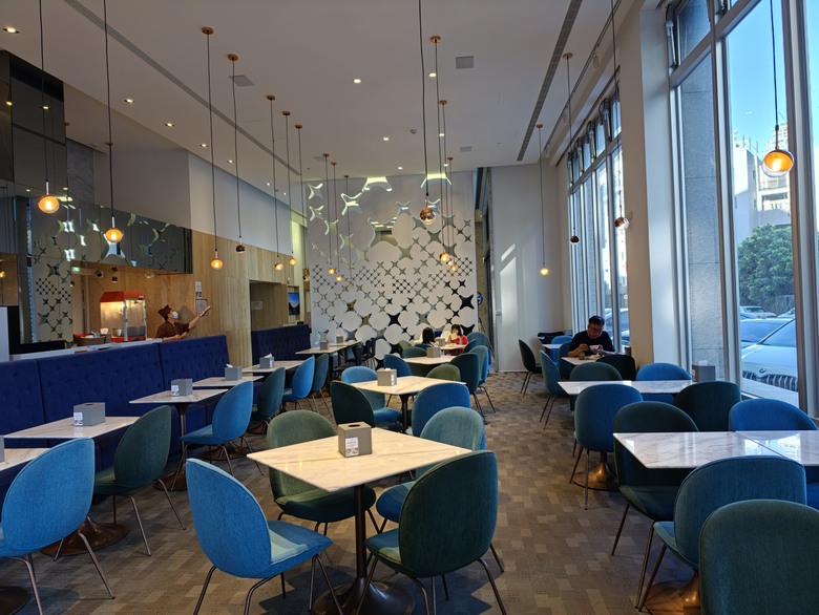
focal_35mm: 23
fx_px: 545
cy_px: 308
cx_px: 410
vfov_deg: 58.9
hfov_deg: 73.9
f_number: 1.5
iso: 400
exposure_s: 1/152
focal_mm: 7.73
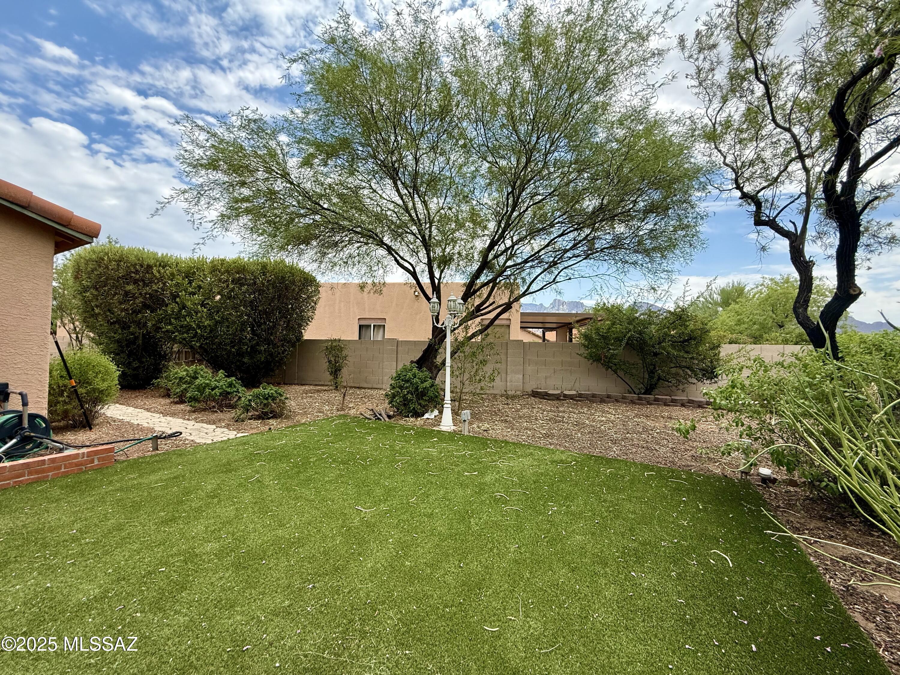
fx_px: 364
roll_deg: -0.7
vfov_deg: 85.7
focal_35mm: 14
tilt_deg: +2.2
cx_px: 450
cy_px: 338
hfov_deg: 102.1
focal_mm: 2.22
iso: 64
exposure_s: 1/1145
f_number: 2.2
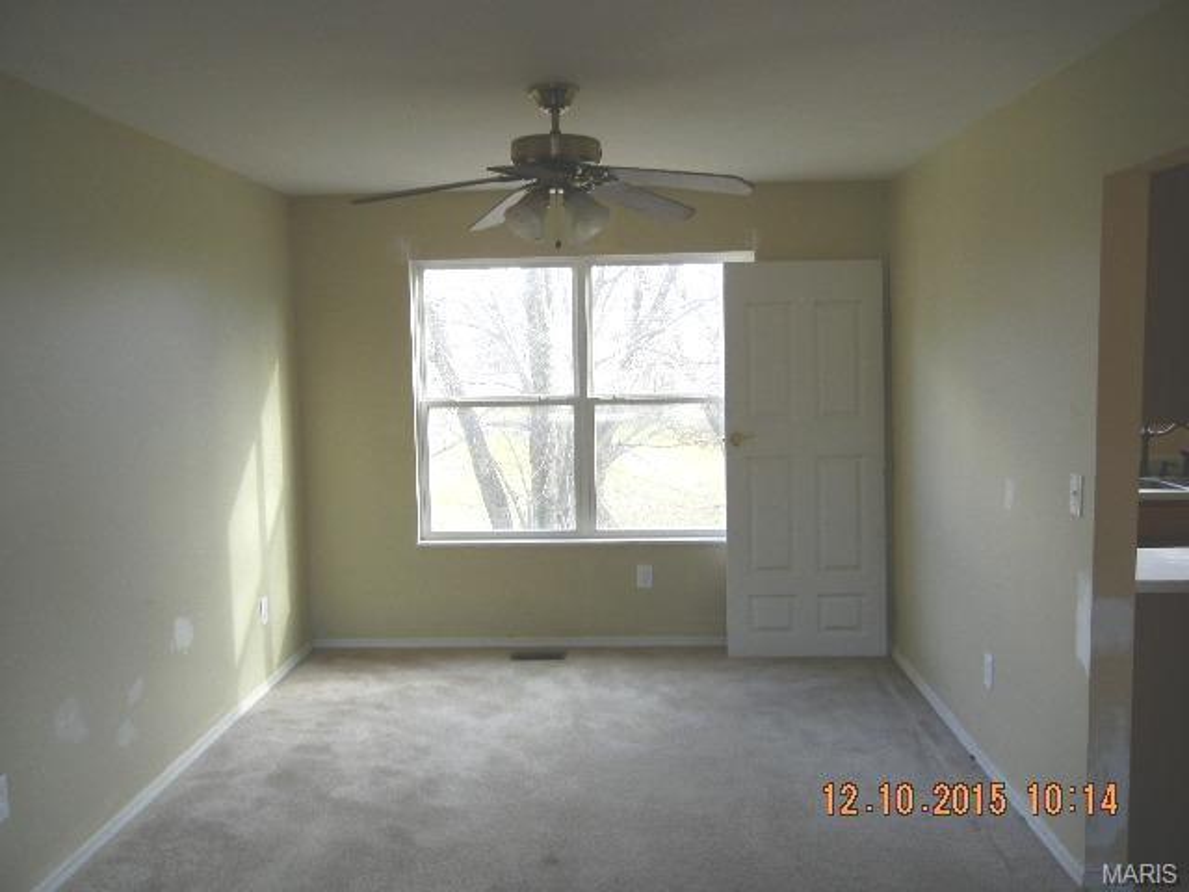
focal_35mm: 30
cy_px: 446
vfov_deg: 46.8
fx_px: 1030
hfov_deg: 60.0
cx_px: 594
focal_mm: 5.4
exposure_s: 1/54
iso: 160
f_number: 3.5
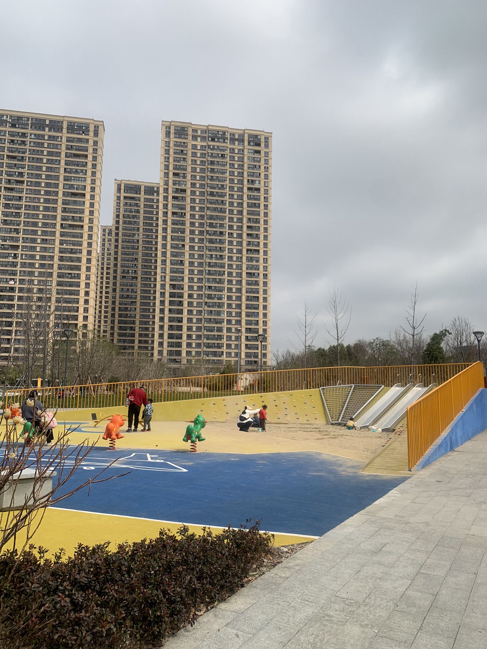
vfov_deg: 67.3
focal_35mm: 26
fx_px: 488
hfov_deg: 53.1
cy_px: 324
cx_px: 244
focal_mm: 4.25
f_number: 1.8
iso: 25
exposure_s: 1/3937
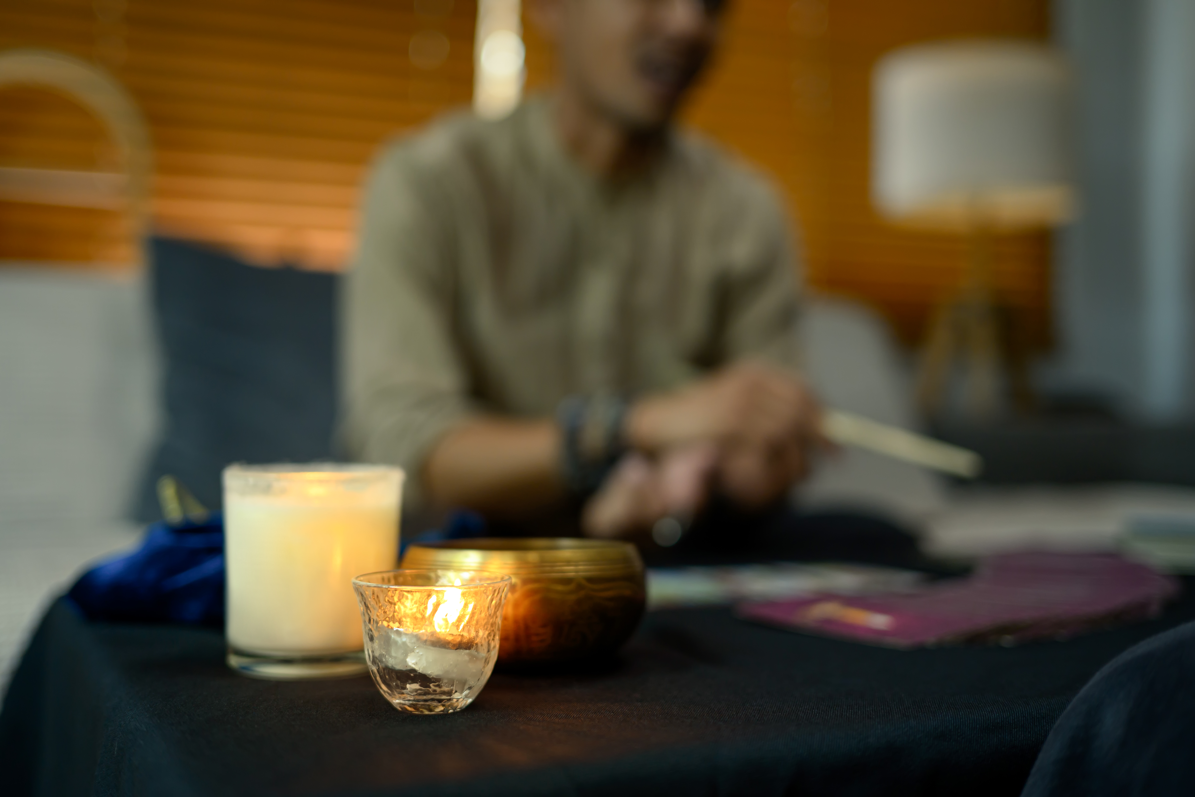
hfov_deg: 48.5
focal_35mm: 40
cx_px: 598
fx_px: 1328
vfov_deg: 33.4
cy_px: 398
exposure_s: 1/200
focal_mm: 40
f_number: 2
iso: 500
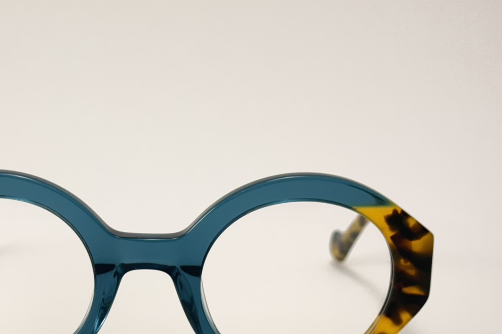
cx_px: 155
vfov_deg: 14.2
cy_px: 262
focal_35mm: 96
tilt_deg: -9.5
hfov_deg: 21.1
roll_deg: -0.5
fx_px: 1339
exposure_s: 1/216
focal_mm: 6.76
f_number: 1.78
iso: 64
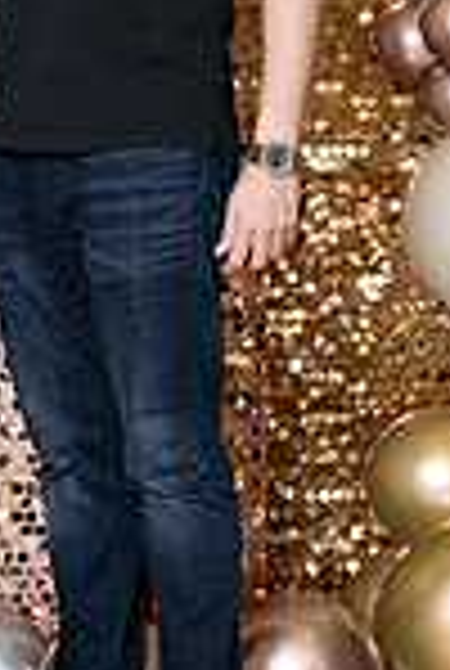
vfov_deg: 7.8
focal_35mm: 262
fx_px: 4889
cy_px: 54
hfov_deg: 5.2
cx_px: -99
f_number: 5.6
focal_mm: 87
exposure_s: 1/200
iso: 250
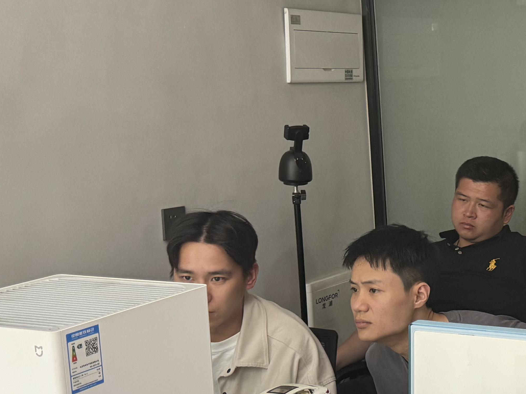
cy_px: 241
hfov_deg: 26.3
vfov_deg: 21.6
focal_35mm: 68
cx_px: 584
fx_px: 1033
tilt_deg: -8.7
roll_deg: +0.9
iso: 200
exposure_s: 1/90
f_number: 1.78
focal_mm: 6.86
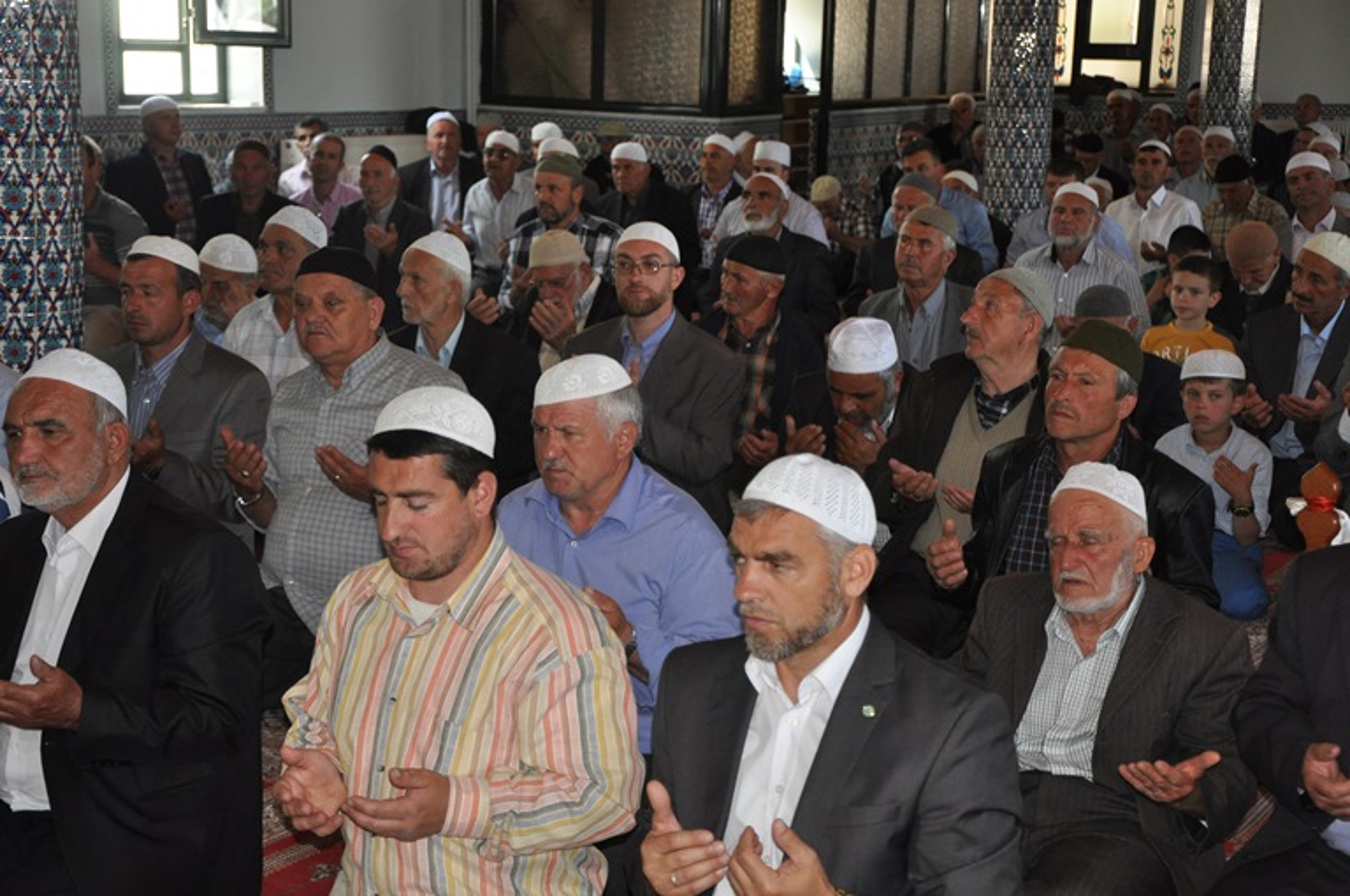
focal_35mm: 75
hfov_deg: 27.0
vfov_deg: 18.1
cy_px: 448
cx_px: 675
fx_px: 2809
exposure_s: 1/60
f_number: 5
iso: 800
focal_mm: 50
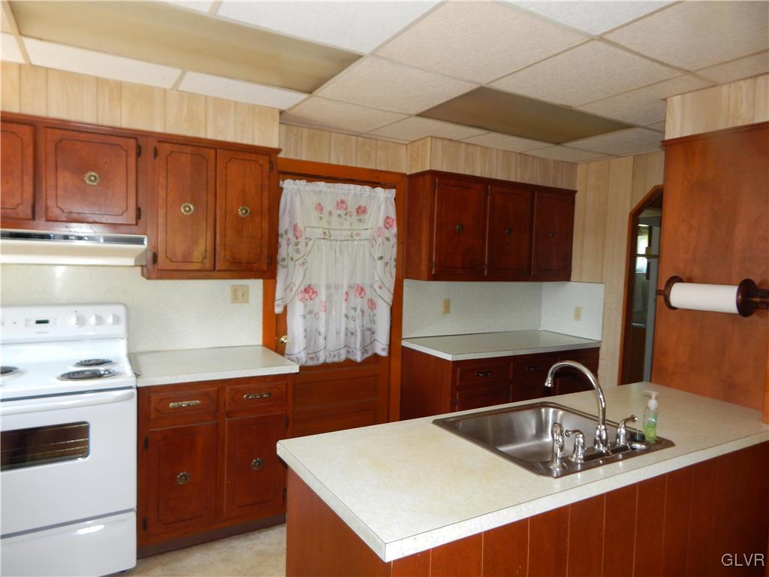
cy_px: 288
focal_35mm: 22
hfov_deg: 76.4
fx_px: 489
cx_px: 384
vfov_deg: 61.1
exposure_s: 1/30
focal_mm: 4
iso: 200
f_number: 3
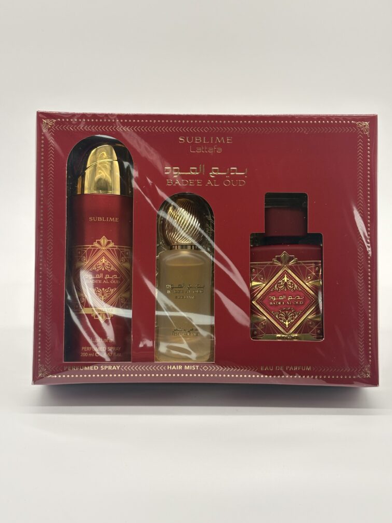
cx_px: 199
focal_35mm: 53
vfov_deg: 36.2
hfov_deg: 27.5
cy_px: 262
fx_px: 800
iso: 32
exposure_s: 1/298
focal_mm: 5.96
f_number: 1.6
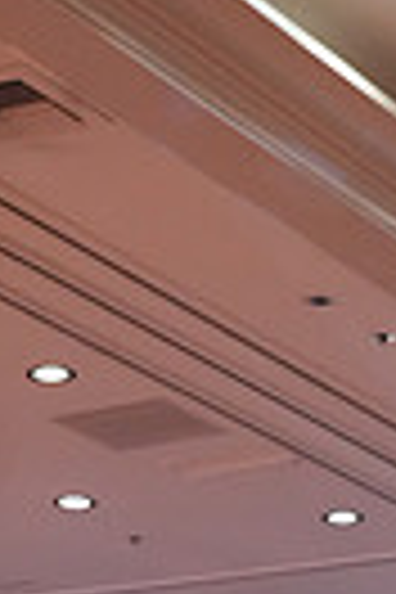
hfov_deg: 7.8
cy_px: 1152
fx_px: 2904
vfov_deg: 10.8
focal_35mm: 176
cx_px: 353
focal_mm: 40
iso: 5000
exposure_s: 1/320
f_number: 5
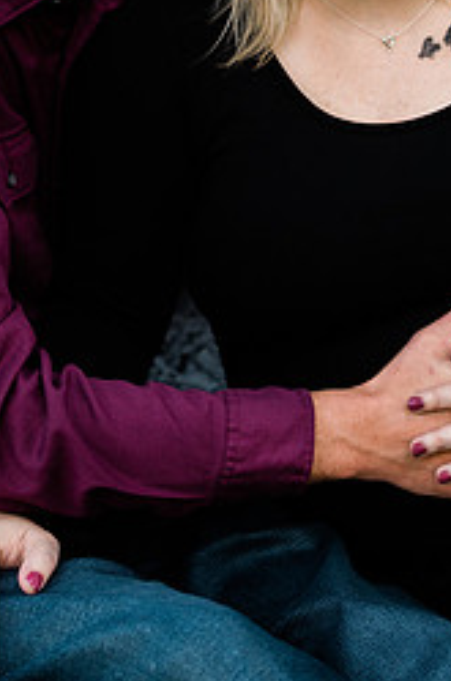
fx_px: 1981
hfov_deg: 13.0
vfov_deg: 19.5
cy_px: 246
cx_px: 286
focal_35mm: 105
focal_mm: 58
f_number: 3.2
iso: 400
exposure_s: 1/200
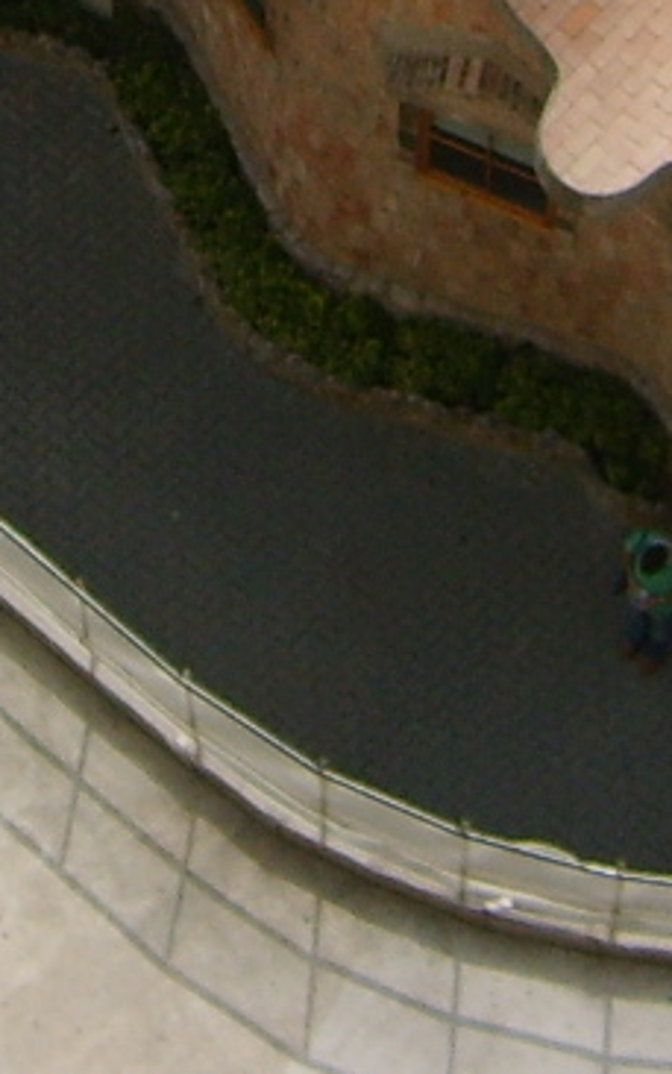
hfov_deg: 8.1
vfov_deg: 12.2
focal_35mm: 162
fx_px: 4743
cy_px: -596
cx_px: 396
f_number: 2.8
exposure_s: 1/1000
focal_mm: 5.8
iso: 50
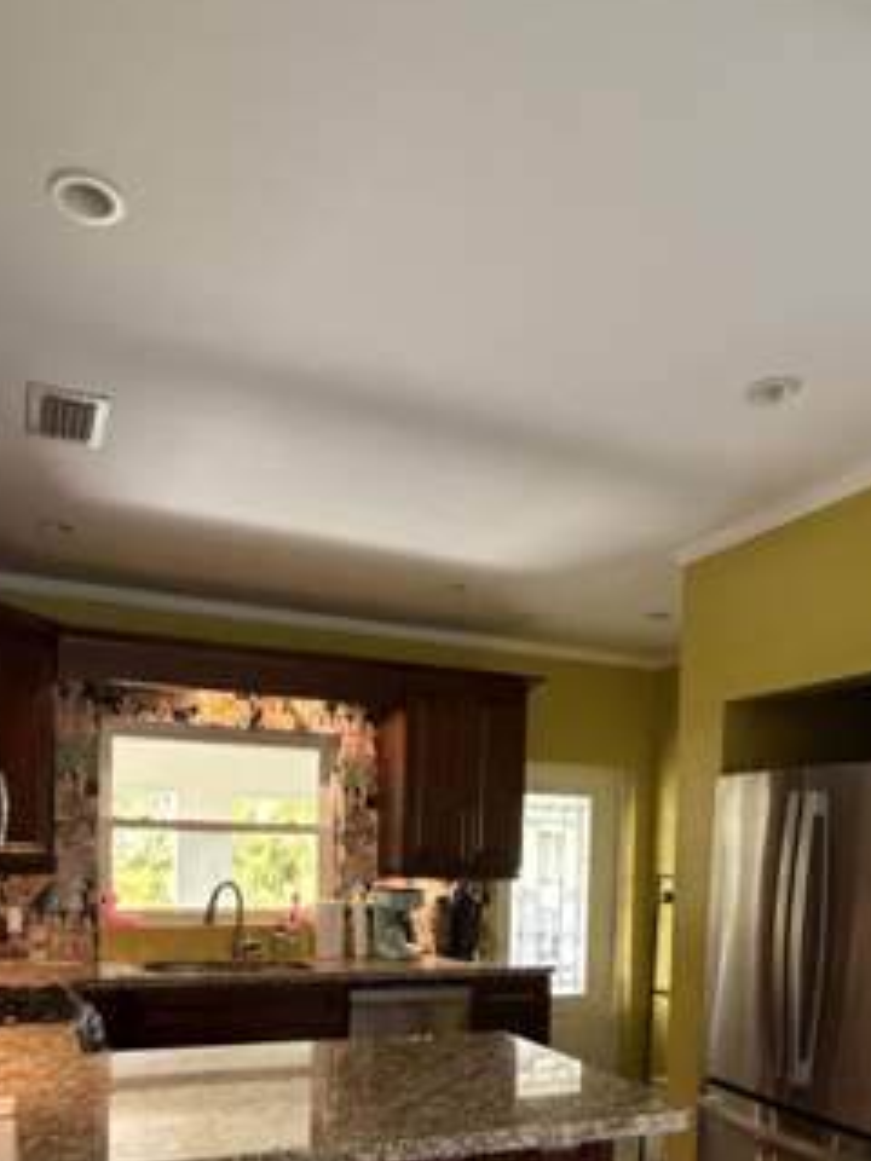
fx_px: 939
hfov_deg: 49.7
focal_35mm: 28
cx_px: 406
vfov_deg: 59.2
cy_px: 903
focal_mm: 2.22
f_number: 2.2
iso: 800
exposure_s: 1/60
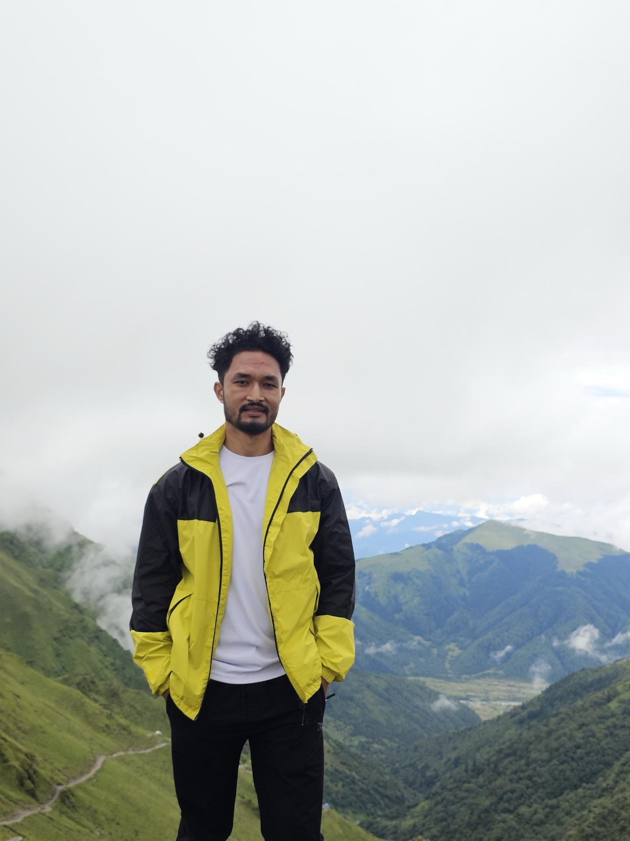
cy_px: 420
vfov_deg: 73.9
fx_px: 558
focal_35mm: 23
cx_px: 315
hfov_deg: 58.9
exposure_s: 1/388
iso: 10
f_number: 1.7
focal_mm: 6.3
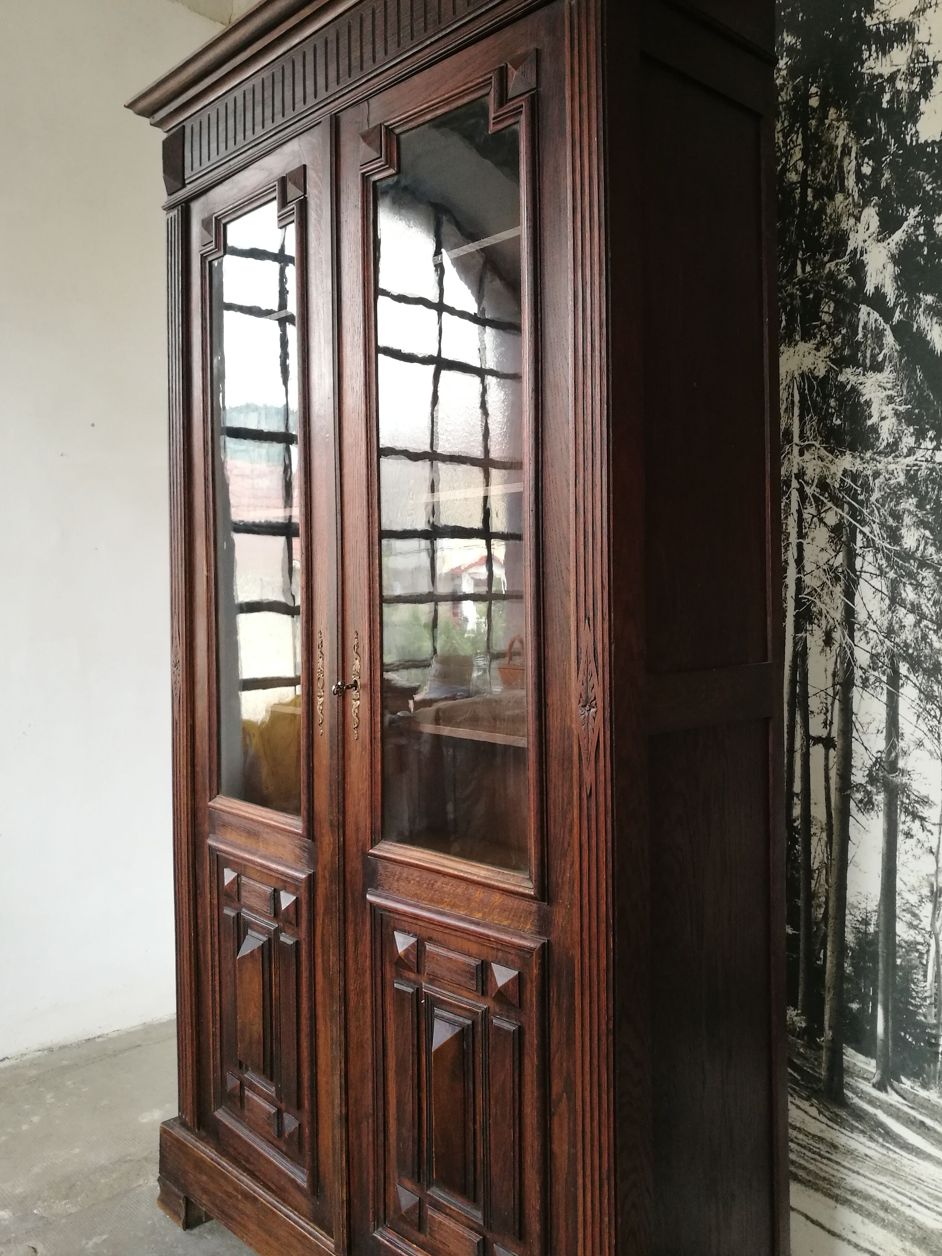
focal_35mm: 29
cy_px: 588
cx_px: 449
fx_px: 1052
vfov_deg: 61.6
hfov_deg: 48.2
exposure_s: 1/60
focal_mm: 4.5
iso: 160
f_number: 2.2
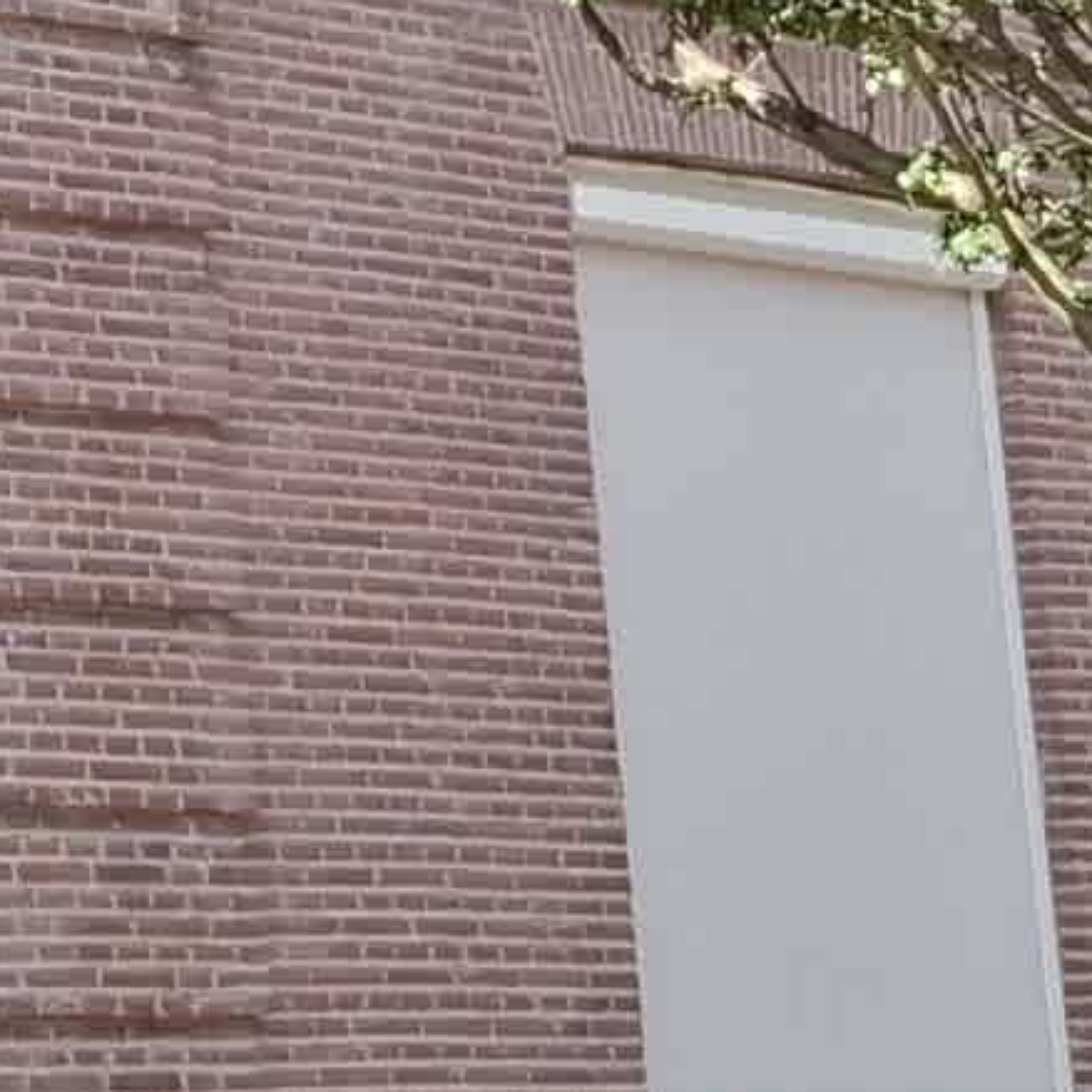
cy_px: -1475
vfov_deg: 8.5
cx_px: -547
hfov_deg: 9.0
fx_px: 6745
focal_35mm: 189
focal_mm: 5.5
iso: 50
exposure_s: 1/1000
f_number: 1.8
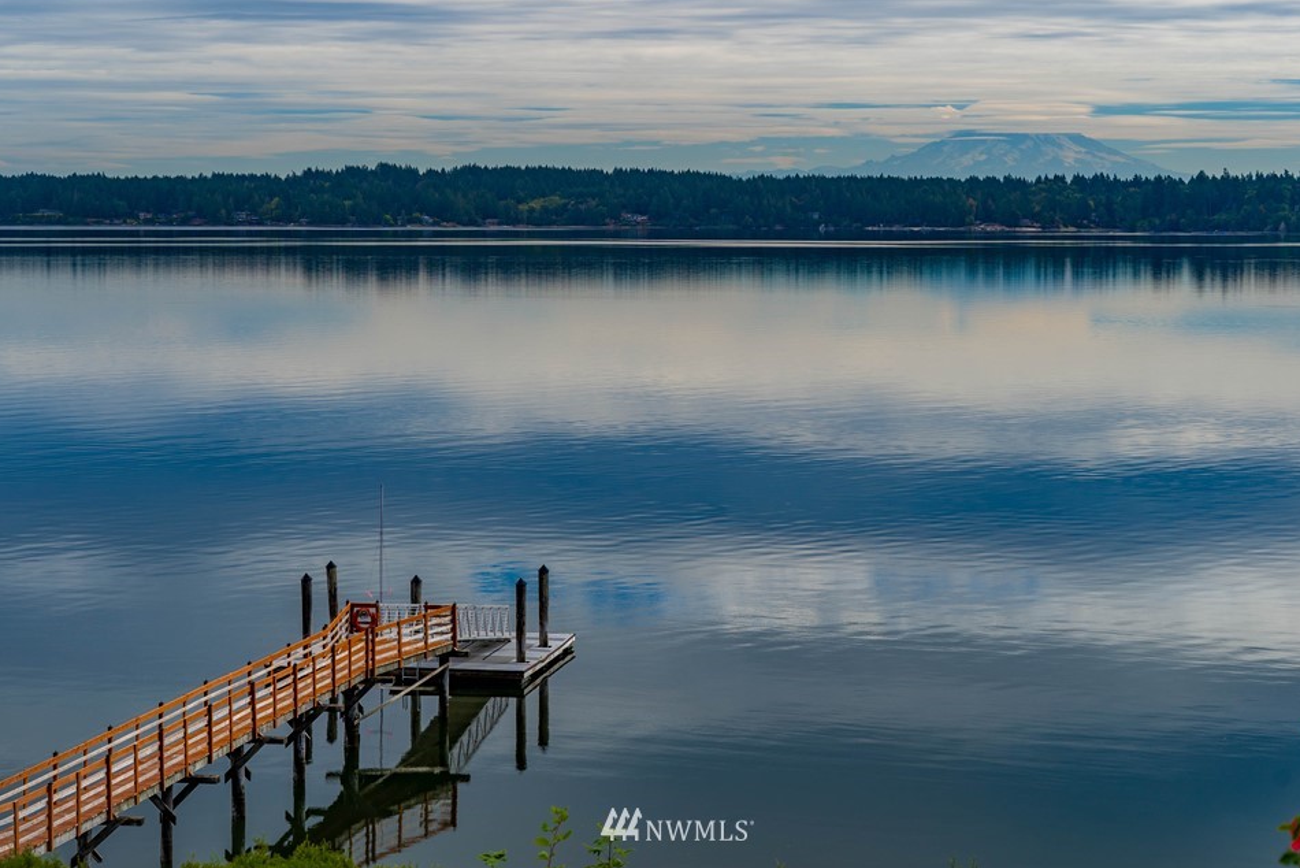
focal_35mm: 80
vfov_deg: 17.1
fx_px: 2890
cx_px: 677
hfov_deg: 25.4
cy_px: 381
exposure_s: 1/200
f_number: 7.1
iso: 100
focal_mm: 70
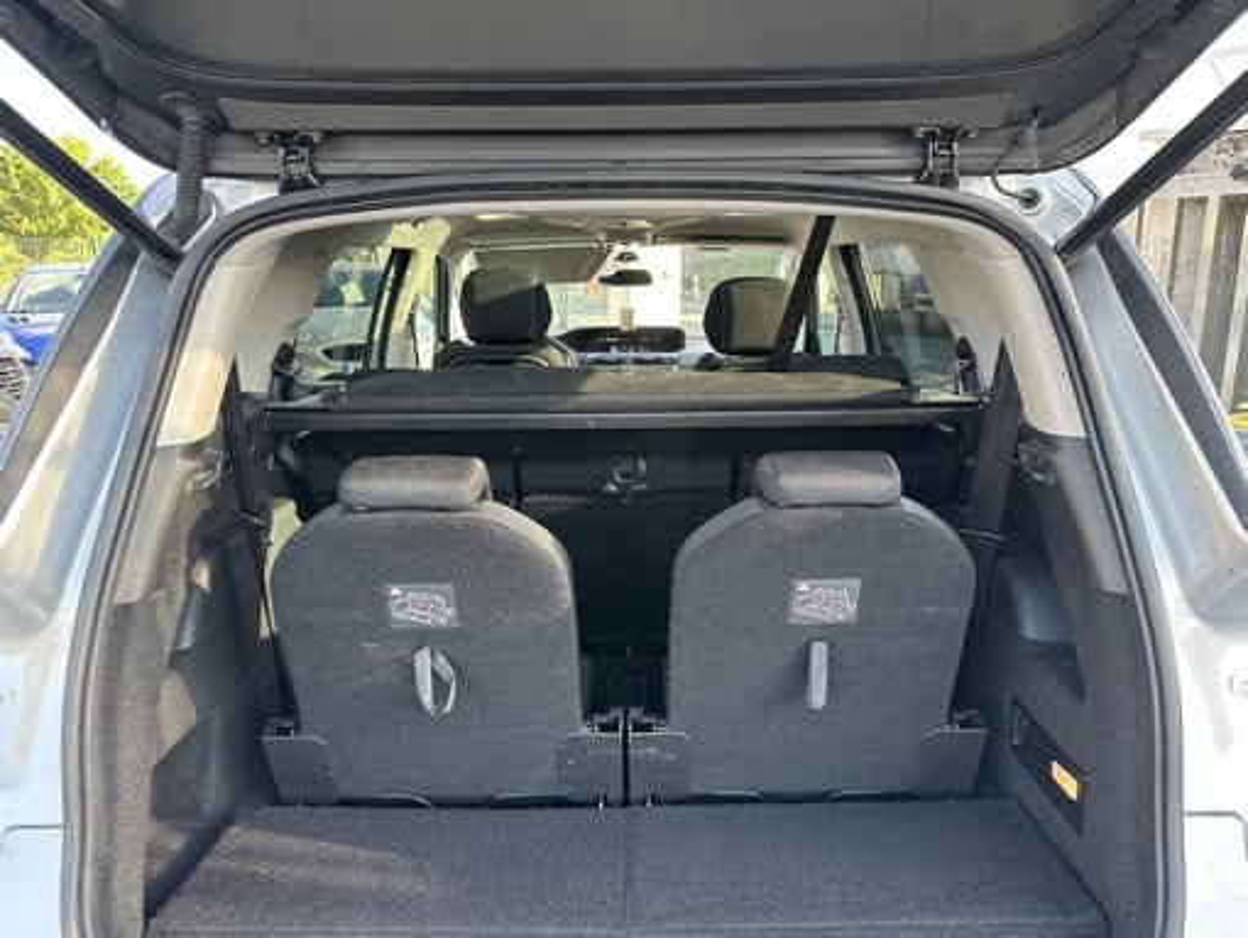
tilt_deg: -14.4
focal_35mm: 24
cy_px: 469
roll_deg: +0.2
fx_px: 866
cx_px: 624
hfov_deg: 71.6
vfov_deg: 56.9
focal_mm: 6.86
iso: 100
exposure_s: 1/130
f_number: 1.78
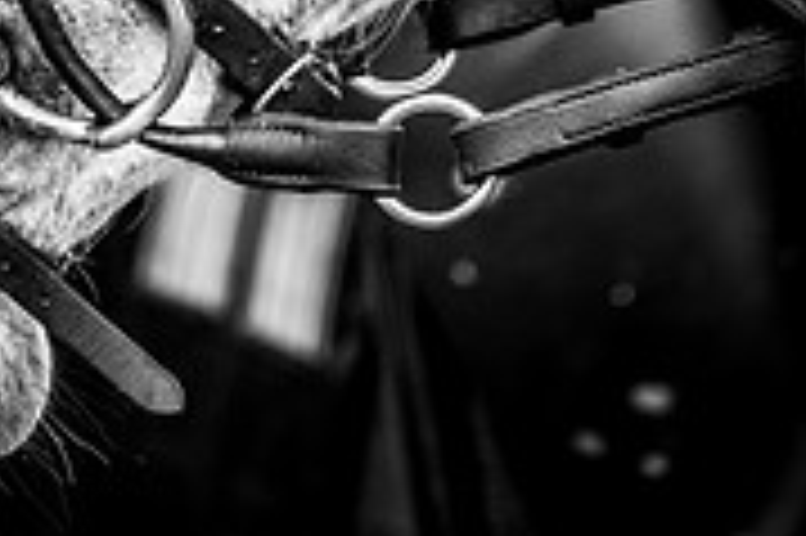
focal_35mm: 1133
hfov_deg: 1.8
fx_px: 25343
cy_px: -401
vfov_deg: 1.2
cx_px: 158
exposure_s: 1/1250
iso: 800
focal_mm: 300
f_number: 4.5
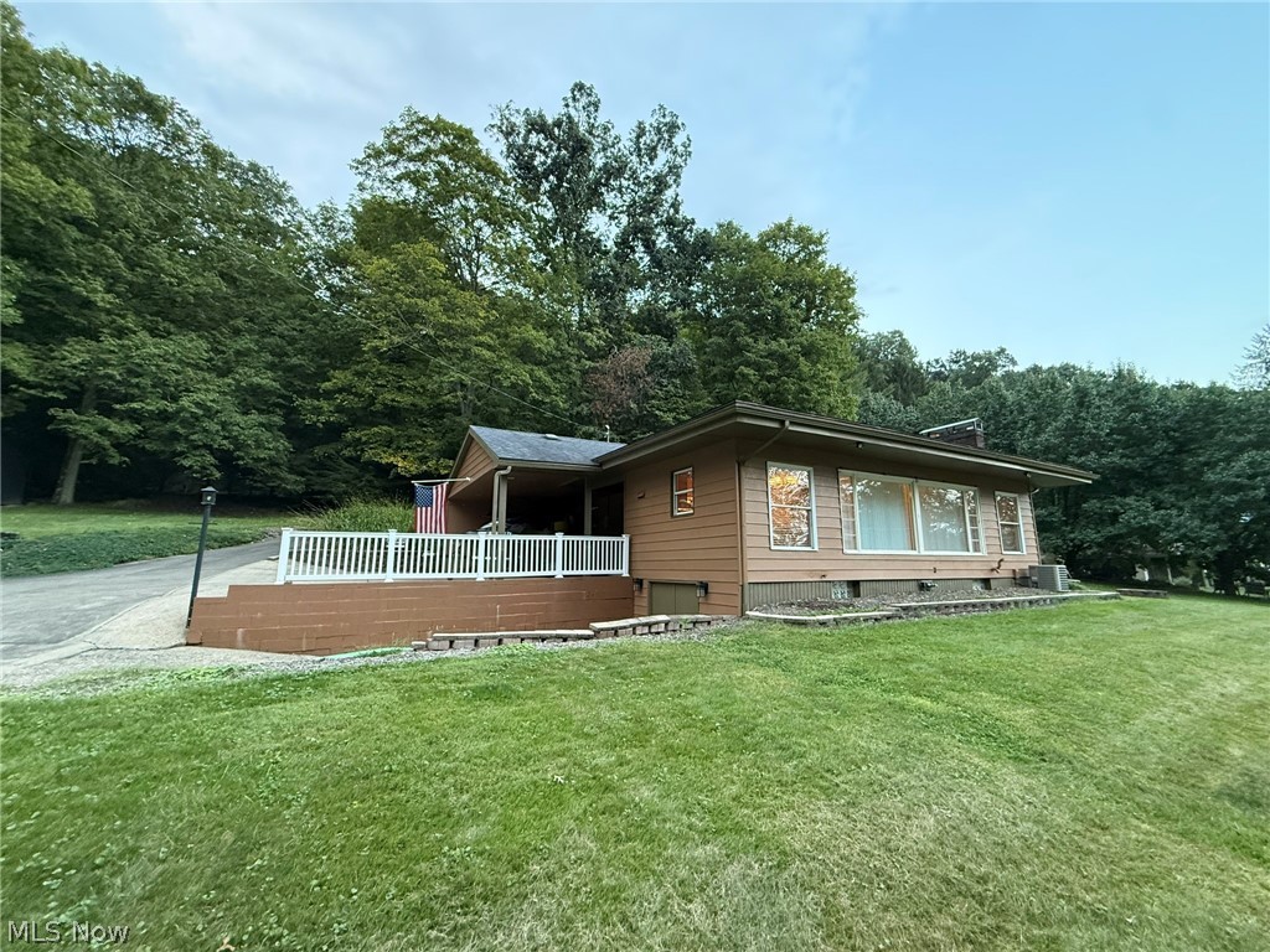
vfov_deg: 85.7
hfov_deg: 102.1
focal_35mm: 14
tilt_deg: +10.8
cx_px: 635
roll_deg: -1.2
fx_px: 514
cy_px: 476
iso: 400
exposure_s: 1/60
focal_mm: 2.22
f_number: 2.2
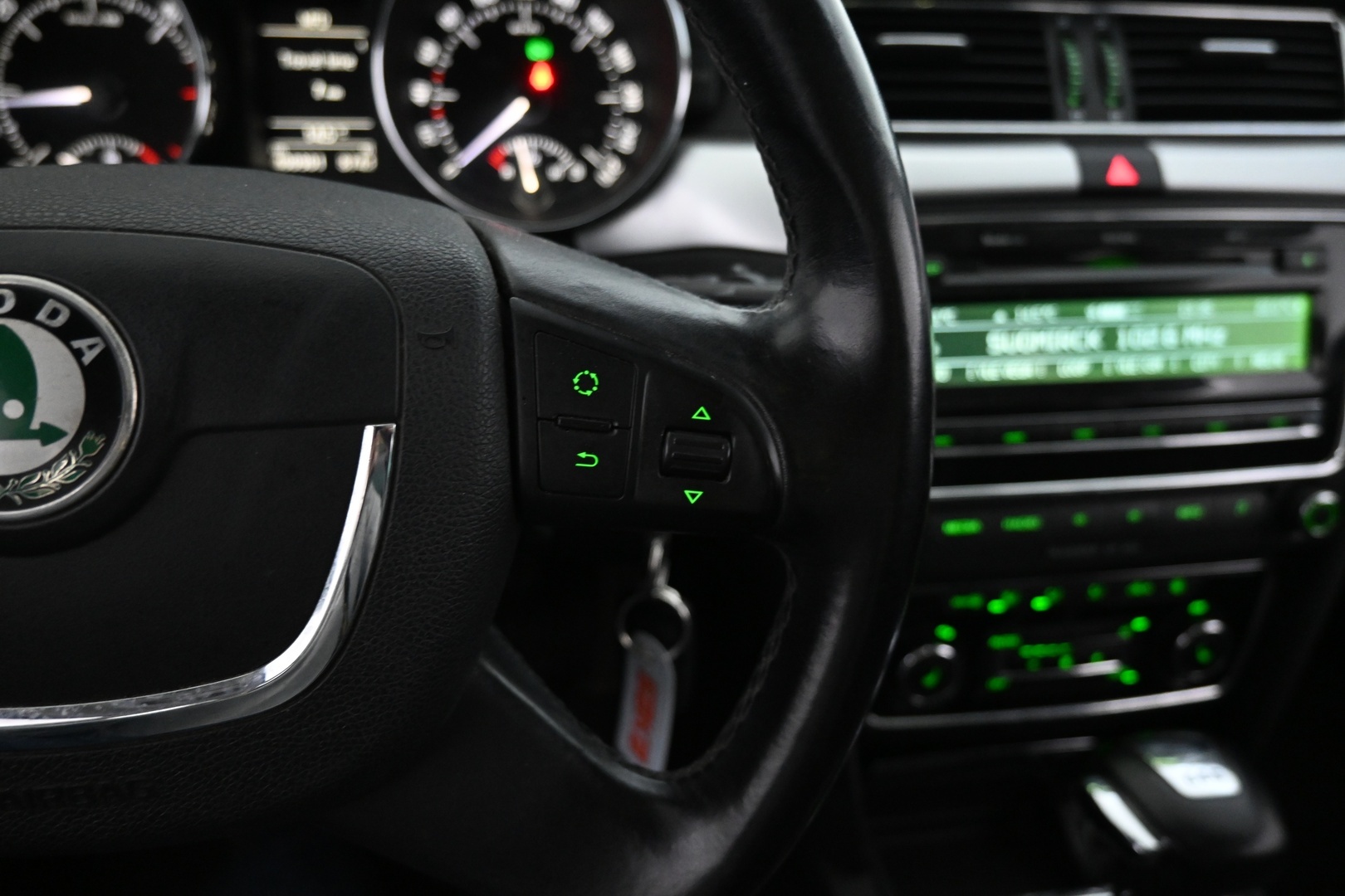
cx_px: 672
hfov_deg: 73.7
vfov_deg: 53.1
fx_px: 897
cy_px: 448
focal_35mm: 24
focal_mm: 16
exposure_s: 1/25
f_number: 3.5
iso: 2800
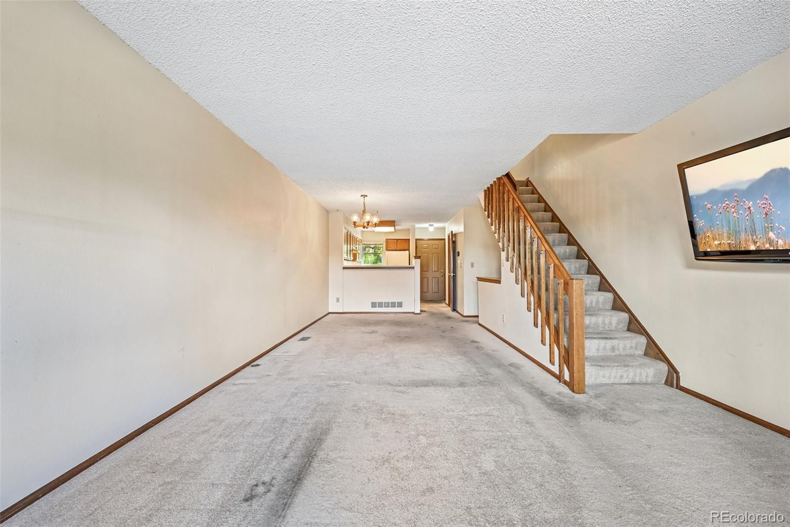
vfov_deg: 81.2
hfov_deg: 104.3
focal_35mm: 14
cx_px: 395
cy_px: 264
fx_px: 307
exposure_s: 1/8
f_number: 11
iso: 400
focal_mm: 14
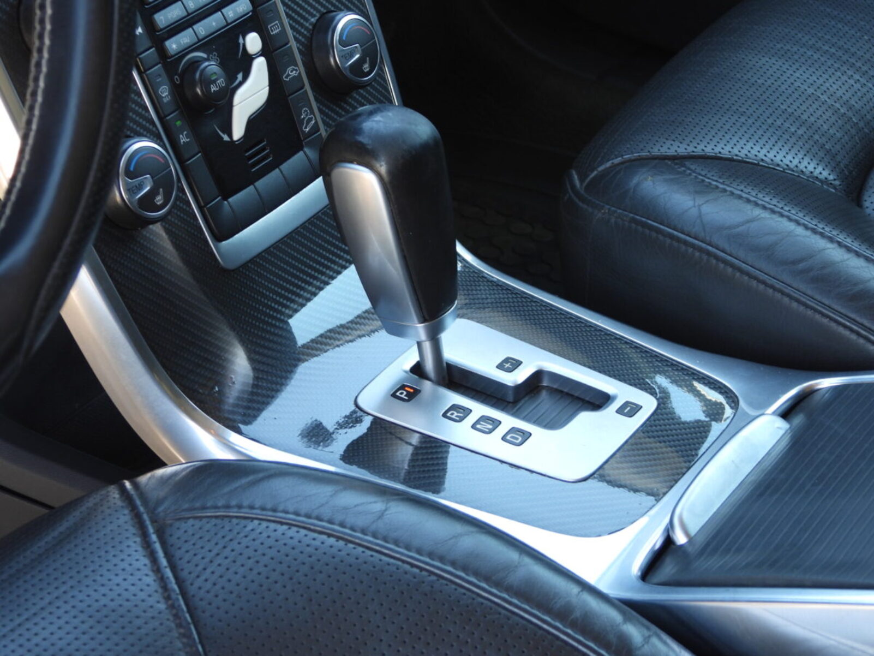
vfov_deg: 17.4
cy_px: 328
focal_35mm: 85
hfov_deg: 23.0
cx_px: 437
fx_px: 2146
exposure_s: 1/60
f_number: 3.5
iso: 160
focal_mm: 15.3
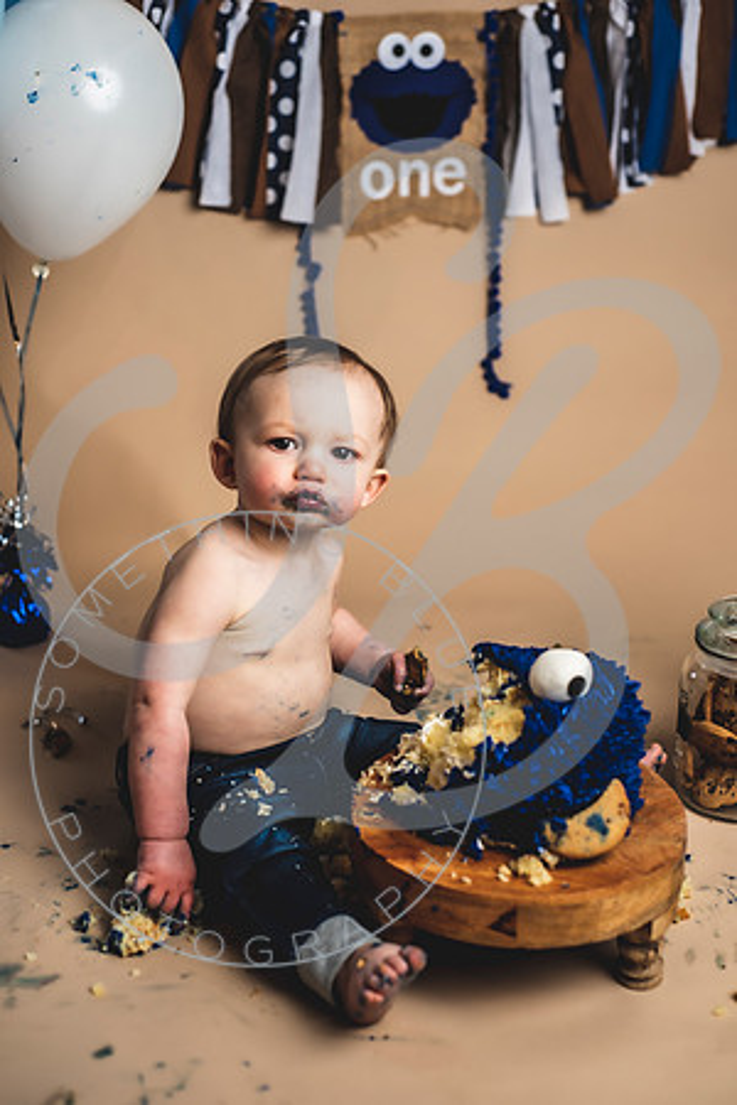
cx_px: 368
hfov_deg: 27.0
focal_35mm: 50
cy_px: 552
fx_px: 1535
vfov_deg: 39.6
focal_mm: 50
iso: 200
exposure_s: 1/125
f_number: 2.8
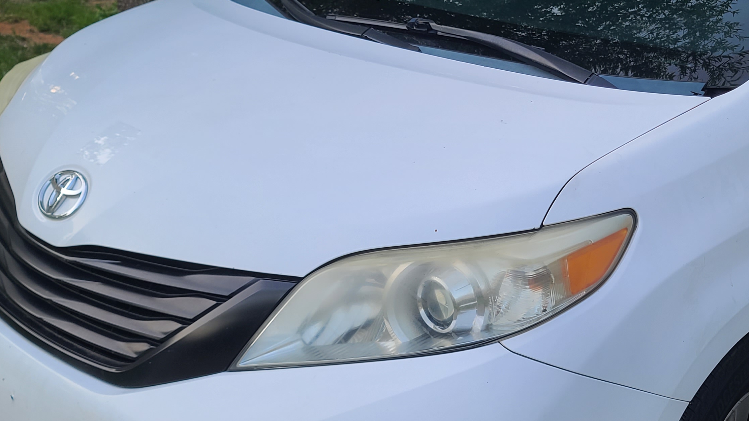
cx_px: 505
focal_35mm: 49
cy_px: 169
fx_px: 973
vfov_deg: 24.4
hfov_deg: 41.5
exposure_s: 1/120
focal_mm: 7
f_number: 1.8
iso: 32
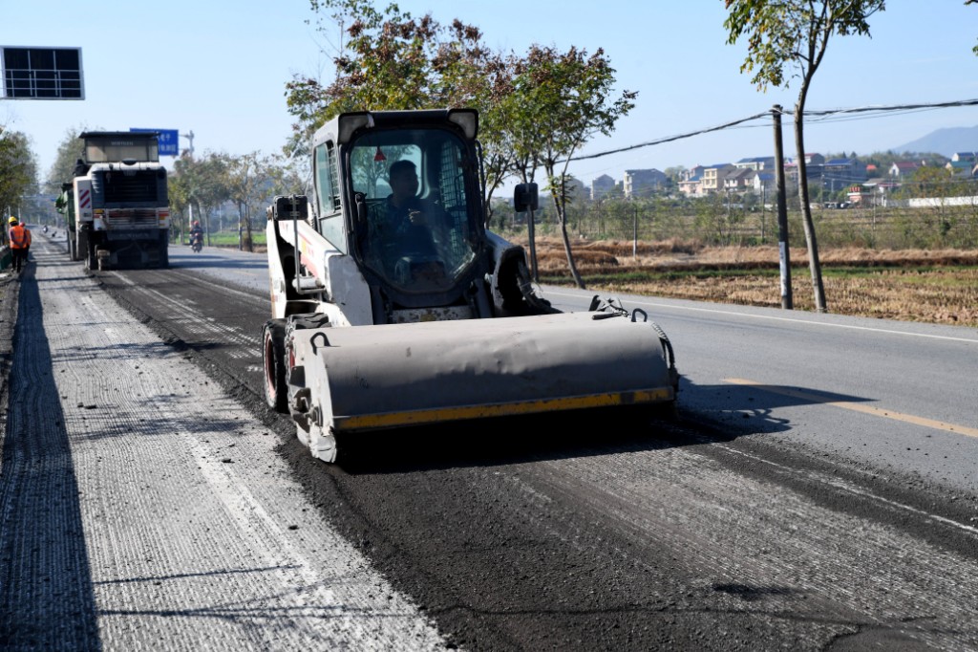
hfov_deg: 32.4
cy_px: 326
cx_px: 489
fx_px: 1684
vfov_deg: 21.9
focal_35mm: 62
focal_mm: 62
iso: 320
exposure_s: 1/400
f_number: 10
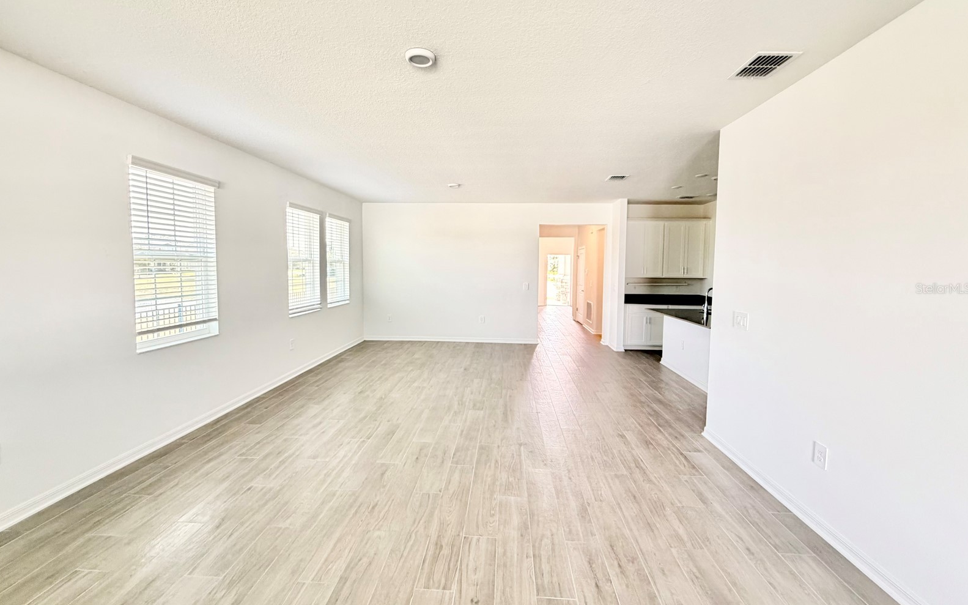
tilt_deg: -2.9
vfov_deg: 74.7
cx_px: 484
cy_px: 288
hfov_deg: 101.5
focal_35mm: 15
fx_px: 396
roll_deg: -0.8
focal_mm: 2.22
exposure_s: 1/121
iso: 320
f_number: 2.2
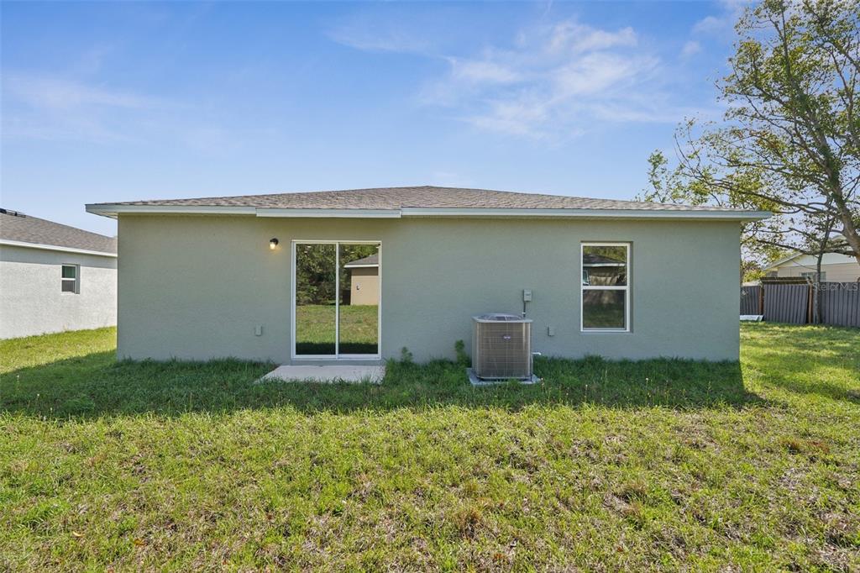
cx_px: 430
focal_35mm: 16
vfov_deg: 73.7
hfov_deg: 96.8
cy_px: 286
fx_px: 382
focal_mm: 16
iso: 50
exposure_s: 1/90
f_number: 8
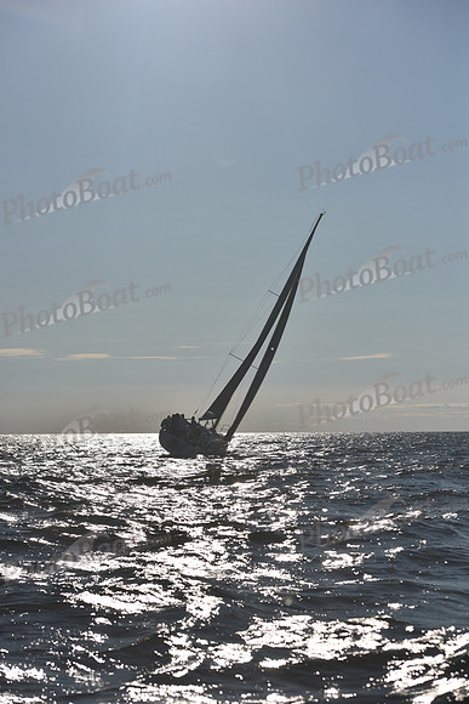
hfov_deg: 16.7
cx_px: 234
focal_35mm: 82
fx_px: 1601
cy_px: 352
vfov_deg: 24.8
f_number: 5.6
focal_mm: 82
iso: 250
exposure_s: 1/5000
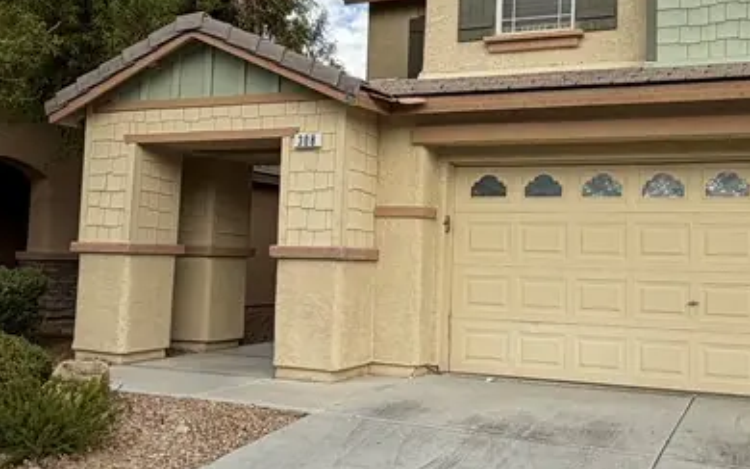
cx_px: 500
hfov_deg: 49.5
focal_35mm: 39
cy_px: 200
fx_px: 797
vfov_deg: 32.7
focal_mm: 2.22
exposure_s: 1/770
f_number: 2.2
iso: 25
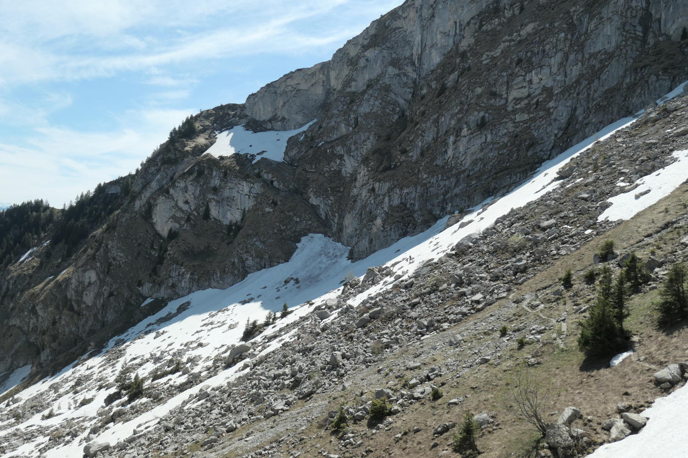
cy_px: 229
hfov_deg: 63.7
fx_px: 554
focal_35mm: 29
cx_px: 344
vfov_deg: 45.0
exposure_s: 1/1000
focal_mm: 10.6
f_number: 4.5
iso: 125
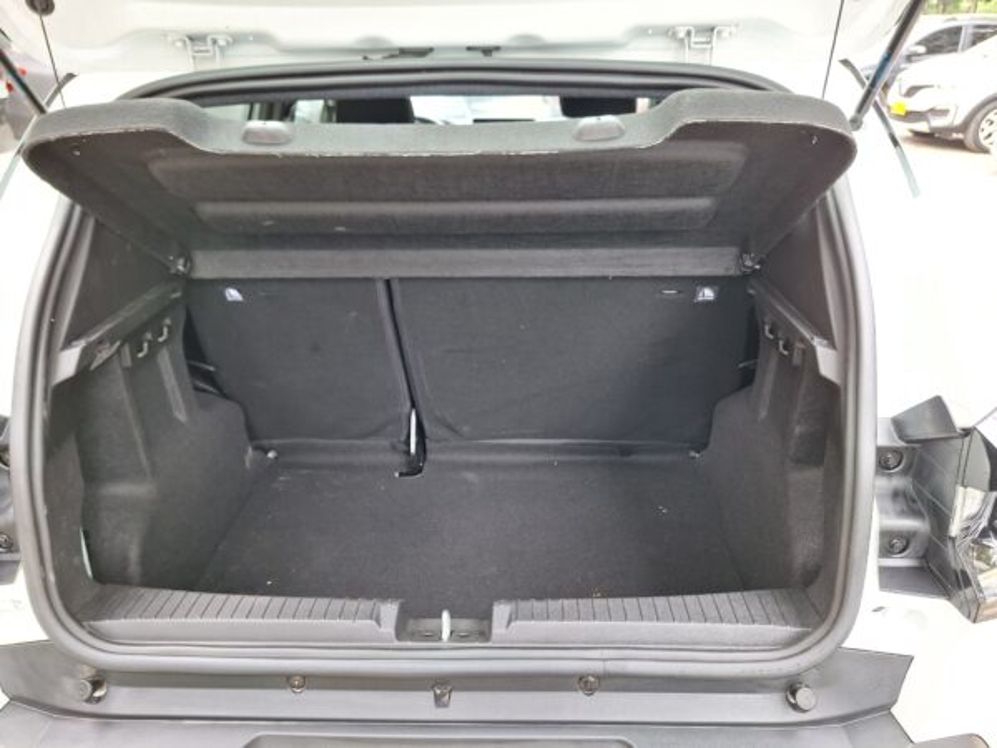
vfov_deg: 58.9
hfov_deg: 73.9
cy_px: 374
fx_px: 662
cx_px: 498
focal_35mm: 23
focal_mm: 5.54
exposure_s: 1/60
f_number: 1.8
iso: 50
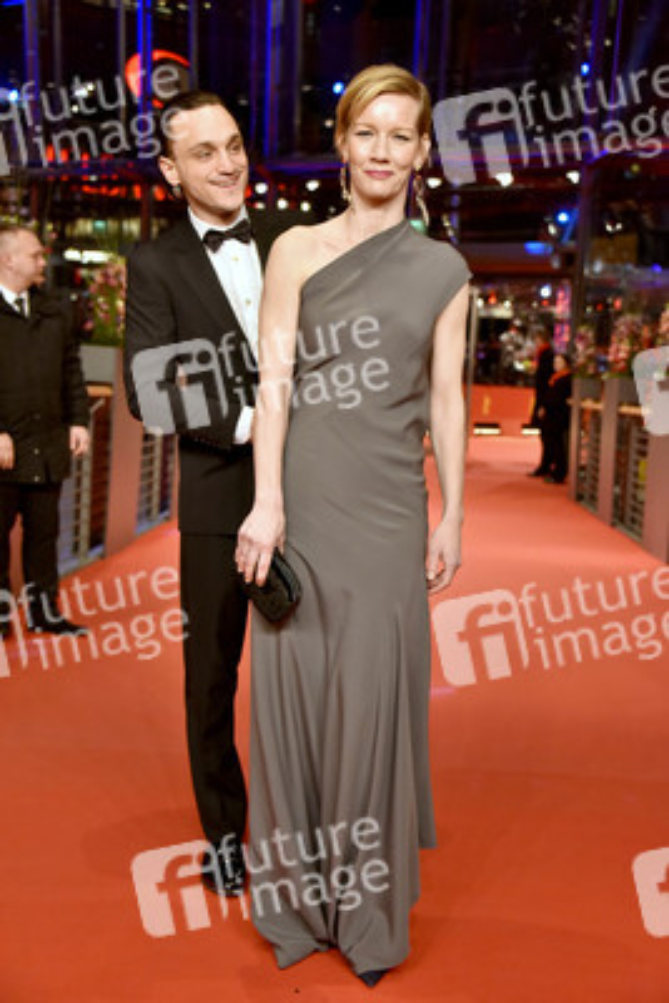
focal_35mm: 55
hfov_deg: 24.6
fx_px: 1532
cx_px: 334
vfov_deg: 36.2
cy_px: 502
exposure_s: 1/250
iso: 3200
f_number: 5
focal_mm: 55
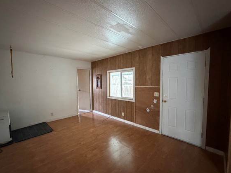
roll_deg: +0.3
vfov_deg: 78.1
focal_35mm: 16
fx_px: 107
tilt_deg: -4.5
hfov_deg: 94.4
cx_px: 108
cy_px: 89
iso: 1250
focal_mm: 2.22
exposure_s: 1/40
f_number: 2.2
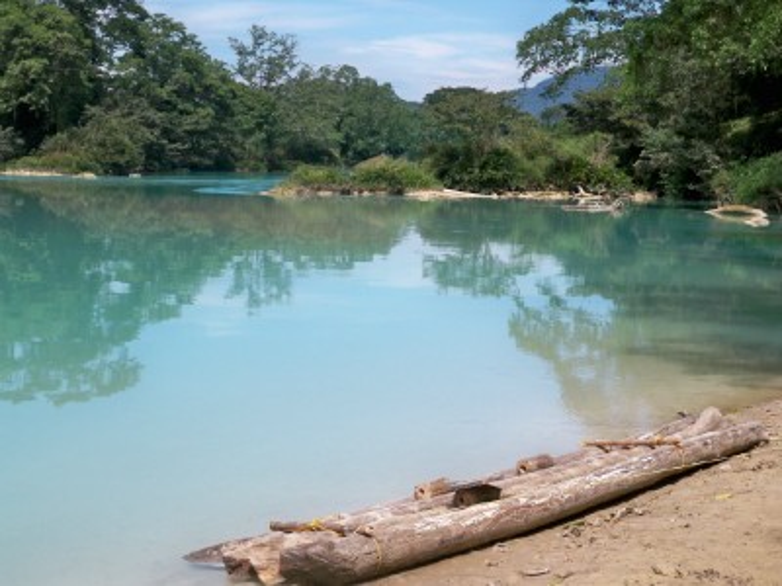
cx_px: 391
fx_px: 1536
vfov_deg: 21.6
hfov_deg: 28.6
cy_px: 293
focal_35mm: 68
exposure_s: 1/320
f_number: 6.9
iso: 64
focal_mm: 12.1
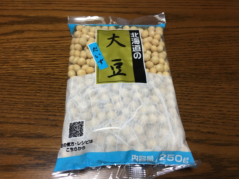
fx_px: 200
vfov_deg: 48.2
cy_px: 90
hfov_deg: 61.7
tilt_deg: -57.9
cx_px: 120
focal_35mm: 29
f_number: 2.2
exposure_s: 1/15
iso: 25
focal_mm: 4.15
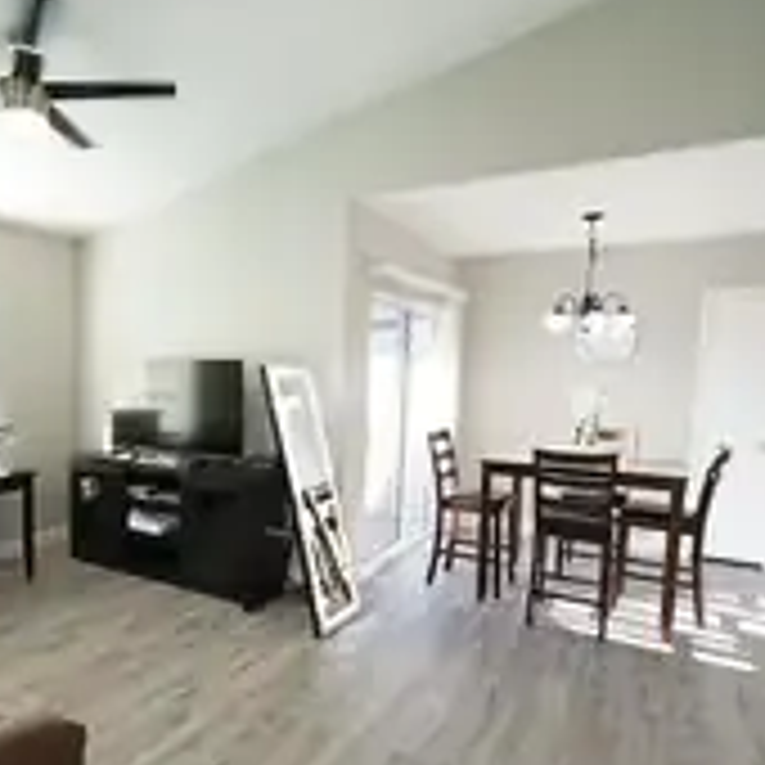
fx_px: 600
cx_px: 212
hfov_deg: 62.1
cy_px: 421
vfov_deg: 64.9
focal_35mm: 24
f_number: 7.1
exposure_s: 1/125
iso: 2000
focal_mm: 12
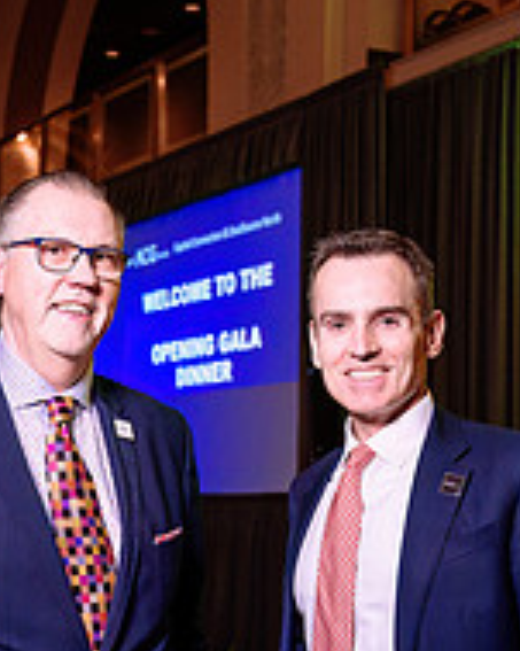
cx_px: 149
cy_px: 526
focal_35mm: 83
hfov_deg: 18.4
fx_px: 1598
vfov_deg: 22.7
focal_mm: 27.5
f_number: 3.5
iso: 800
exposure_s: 1/60
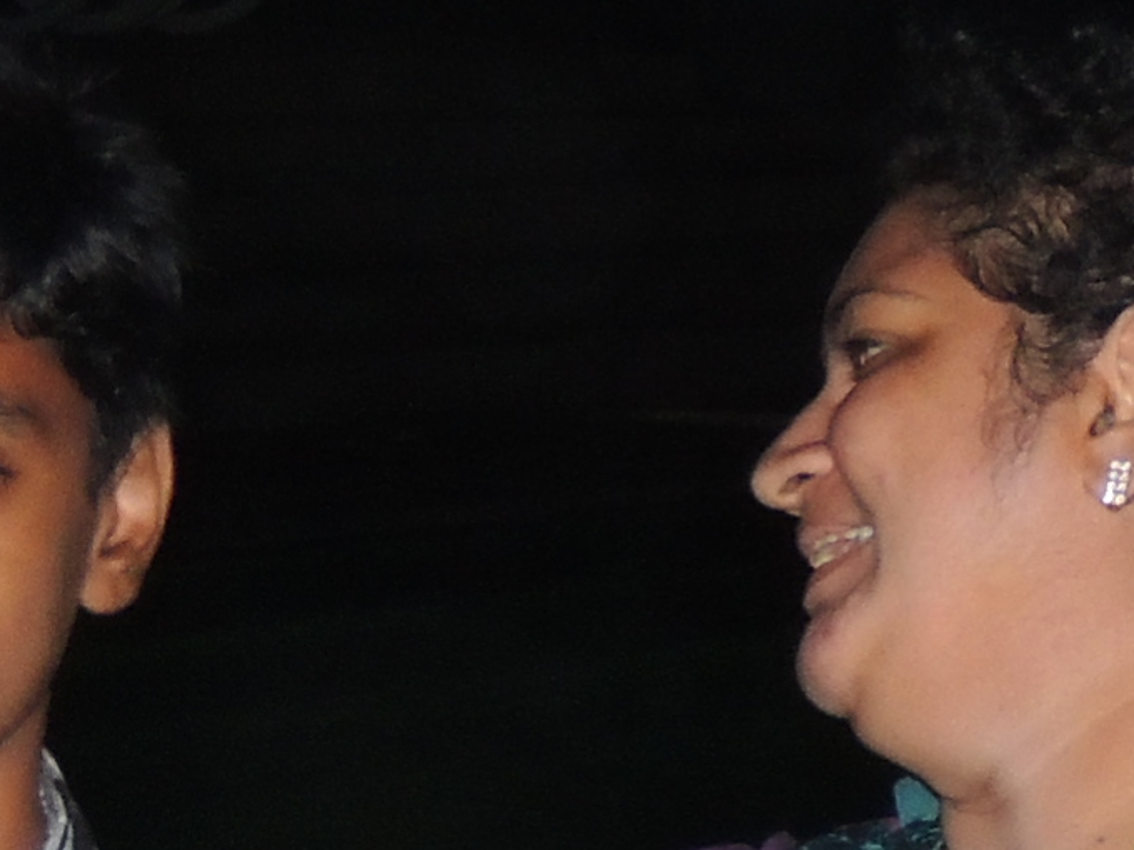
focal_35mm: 360
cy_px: 1287
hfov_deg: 5.5
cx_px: 1197
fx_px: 11793
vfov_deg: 4.1
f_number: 3.9
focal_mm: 13.3
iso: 500
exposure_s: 1/60
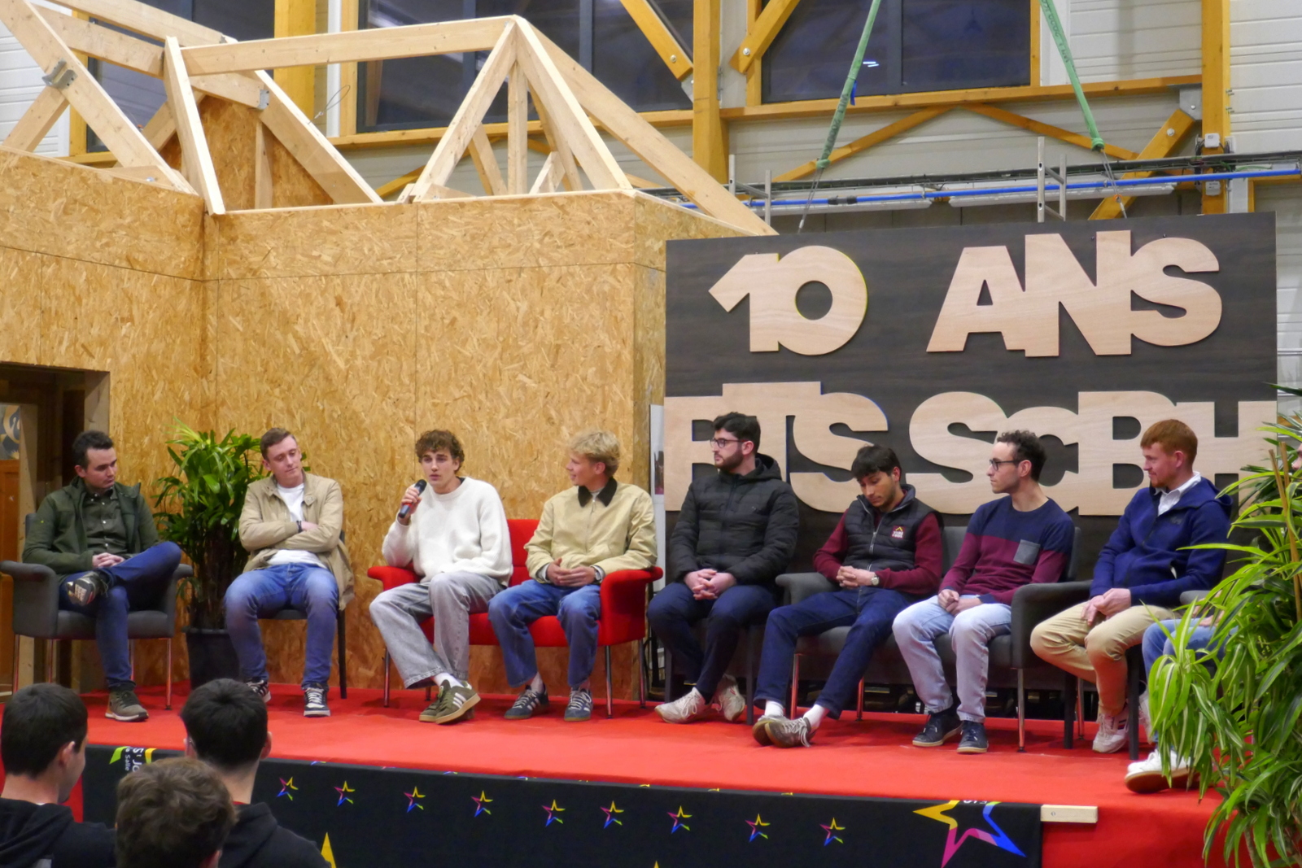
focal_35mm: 54
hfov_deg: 36.9
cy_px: 434
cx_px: 651
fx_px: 1953
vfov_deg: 25.1
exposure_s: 1/60
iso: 1600
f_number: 4.2
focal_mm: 19.6
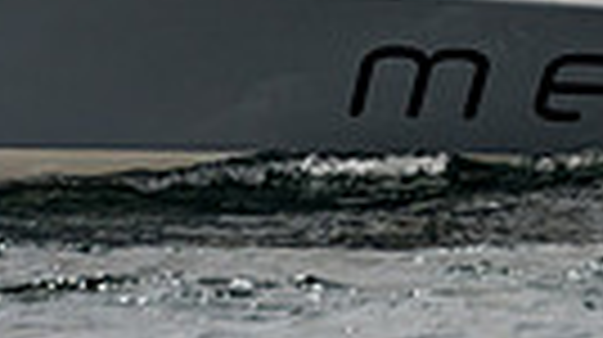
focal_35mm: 1228
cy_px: -663
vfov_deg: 1.0
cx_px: 760
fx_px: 19611
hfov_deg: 1.8
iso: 250
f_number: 6.3
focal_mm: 200
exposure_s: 1/1250
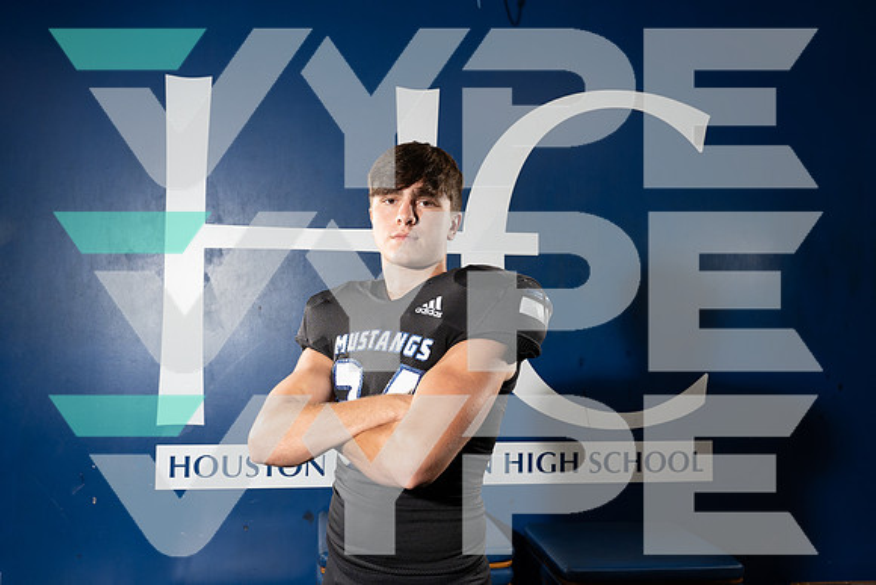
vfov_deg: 40.0
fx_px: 803
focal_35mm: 33
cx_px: 438
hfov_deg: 57.2
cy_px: 292
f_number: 8
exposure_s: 1/250
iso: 800
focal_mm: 33
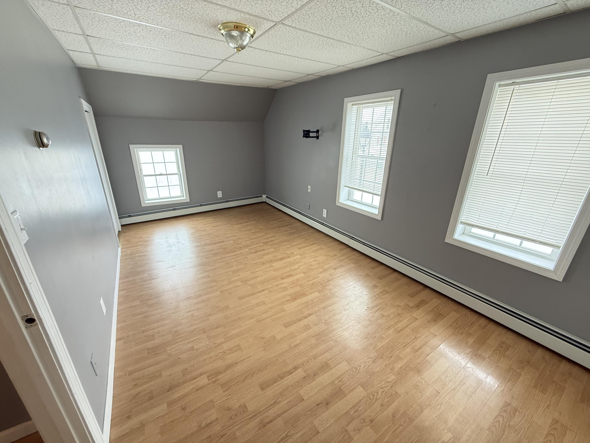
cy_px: 222
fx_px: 239
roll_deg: -1.6
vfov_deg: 85.7
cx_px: 295
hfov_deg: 102.1
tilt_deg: -20.0
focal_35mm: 14
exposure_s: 1/60
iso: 400
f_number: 2.2
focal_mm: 2.22
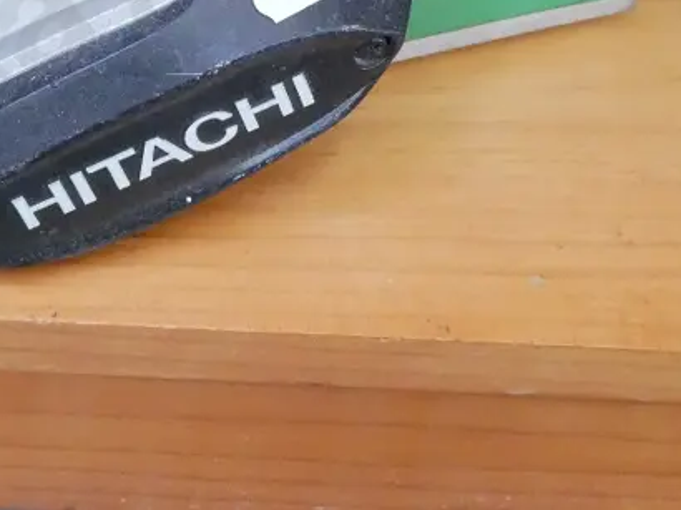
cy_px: -127
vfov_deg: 16.5
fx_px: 1671
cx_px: 239
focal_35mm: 85
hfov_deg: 23.0
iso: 6400
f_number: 5.6
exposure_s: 1/80
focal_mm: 17
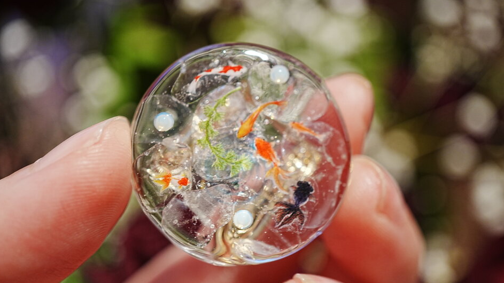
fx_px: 641
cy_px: 143
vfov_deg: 24.9
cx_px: 252
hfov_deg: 42.9
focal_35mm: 48
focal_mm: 30
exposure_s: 1/50
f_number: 3.5
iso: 320
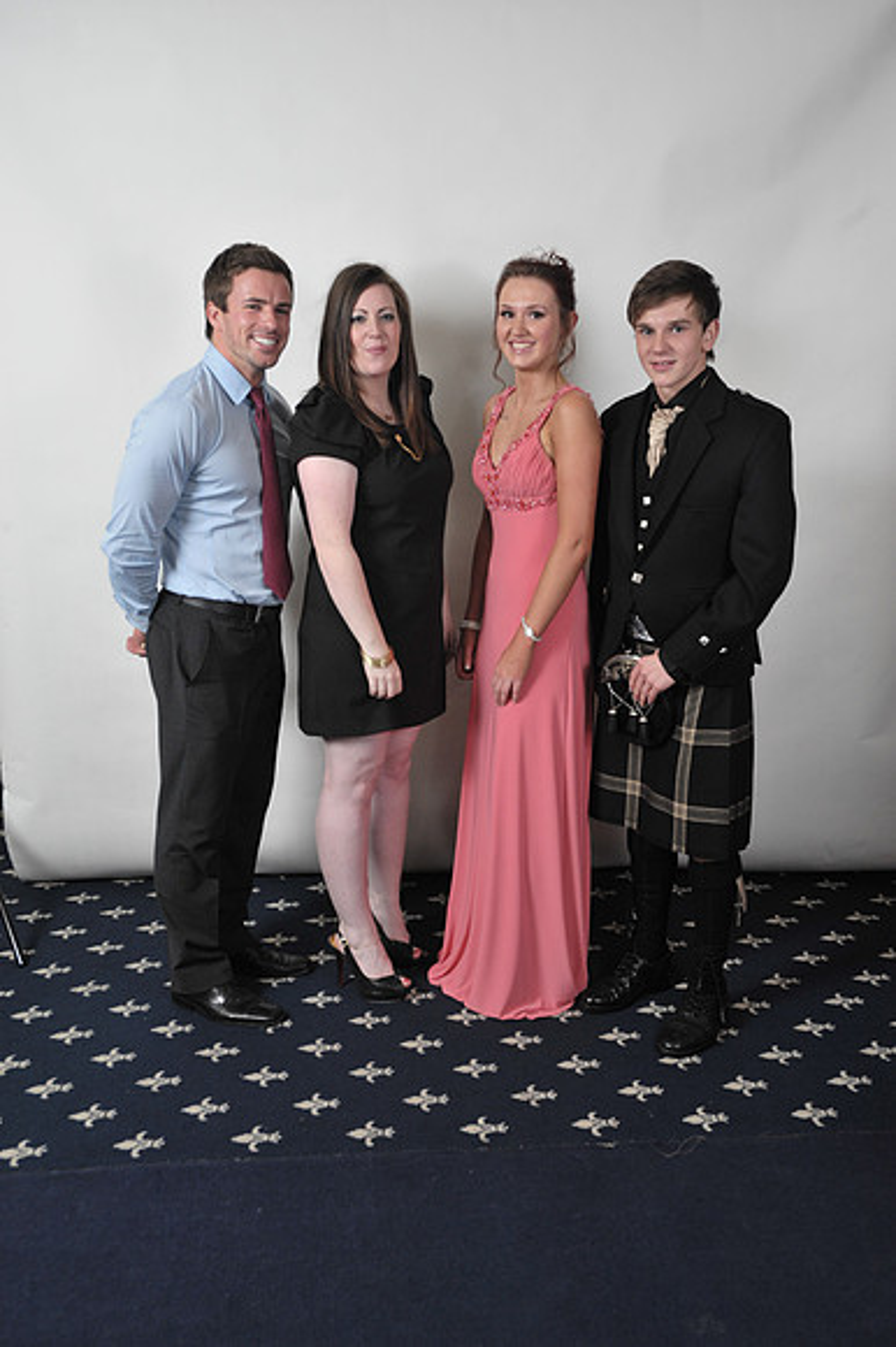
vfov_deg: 54.5
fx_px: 1308
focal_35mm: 35
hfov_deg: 37.8
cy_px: 674
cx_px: 448
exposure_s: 1/160
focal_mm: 35
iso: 1000
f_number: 7.1
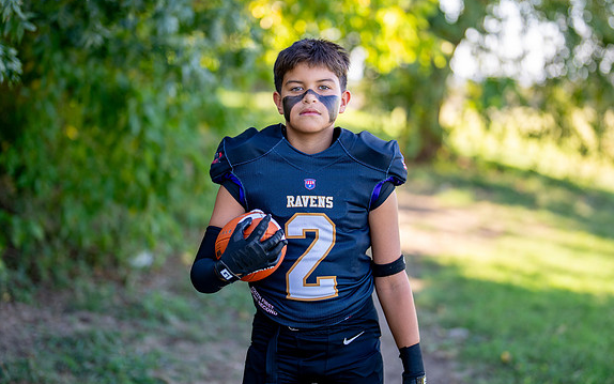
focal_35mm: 67
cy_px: 169
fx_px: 1121
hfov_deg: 30.6
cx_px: 313
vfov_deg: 19.4
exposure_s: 1/1000
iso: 100
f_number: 1.2
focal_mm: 50
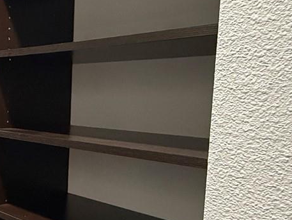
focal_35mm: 49
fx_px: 413
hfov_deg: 34.4
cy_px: 140
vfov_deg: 29.6
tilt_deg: -5.3
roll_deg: -1.0
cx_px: -17
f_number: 2.2
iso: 1000
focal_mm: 2.22
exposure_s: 1/60
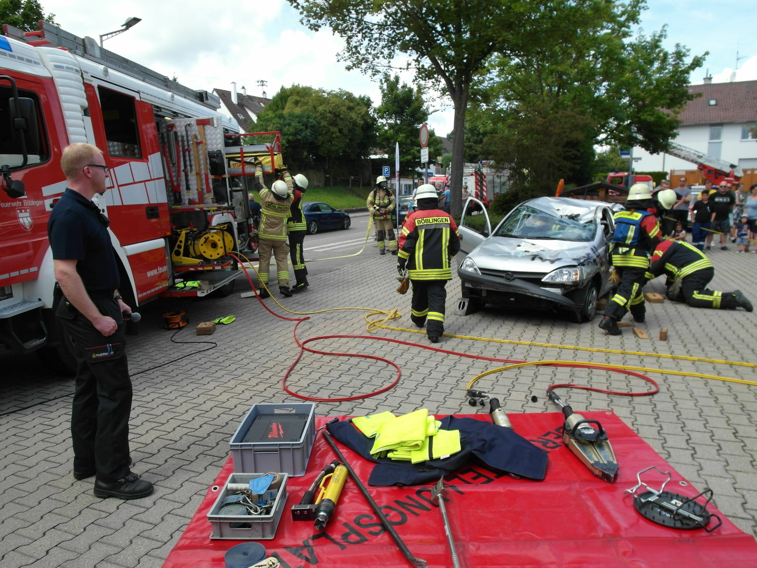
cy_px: 284
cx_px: 378
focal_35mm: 24
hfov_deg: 71.6
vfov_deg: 56.8
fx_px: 525
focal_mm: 5.2
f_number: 3.9
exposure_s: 1/250
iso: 80
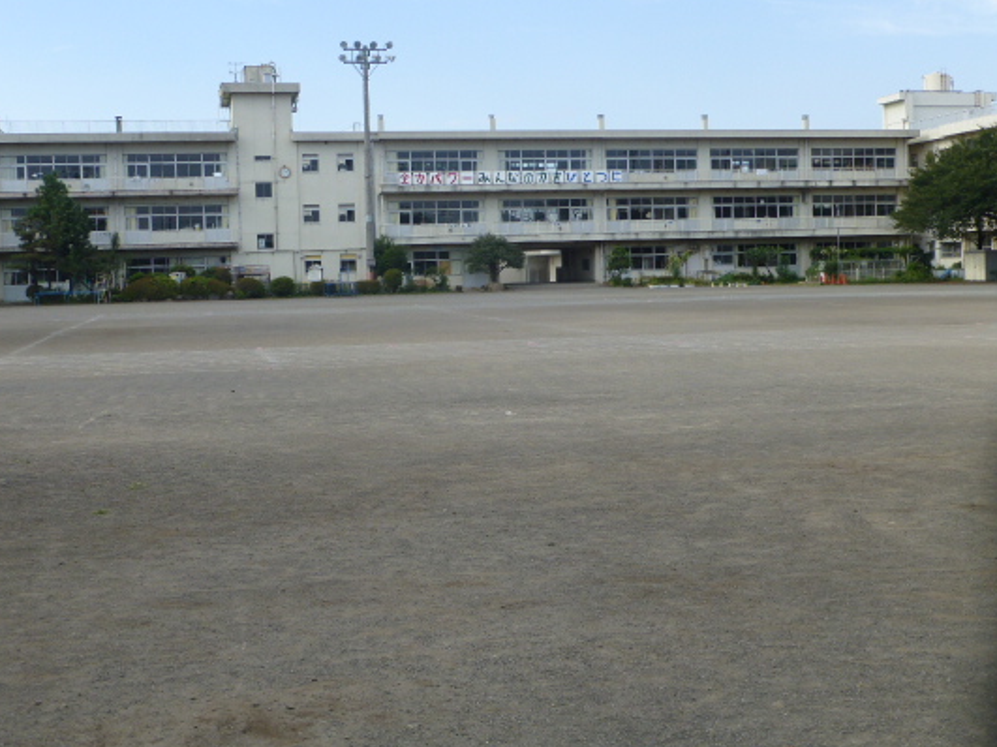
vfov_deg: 30.8
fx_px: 1353
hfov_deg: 40.4
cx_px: 483
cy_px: 317
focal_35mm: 47
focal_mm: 6.9
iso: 100
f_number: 3.9
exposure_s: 1/500
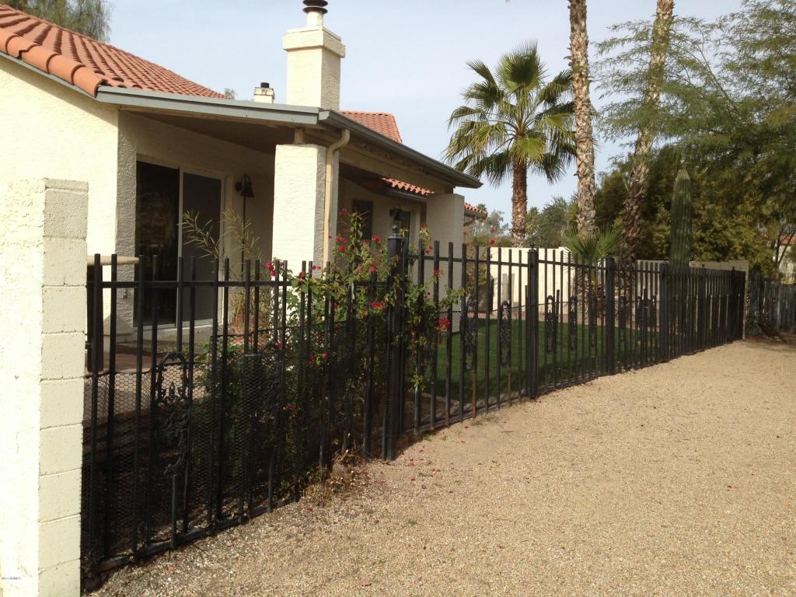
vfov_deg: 42.9
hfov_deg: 55.4
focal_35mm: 33
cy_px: 298
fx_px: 759
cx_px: 398
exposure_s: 1/1466
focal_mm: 4.13
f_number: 2.4
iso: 50
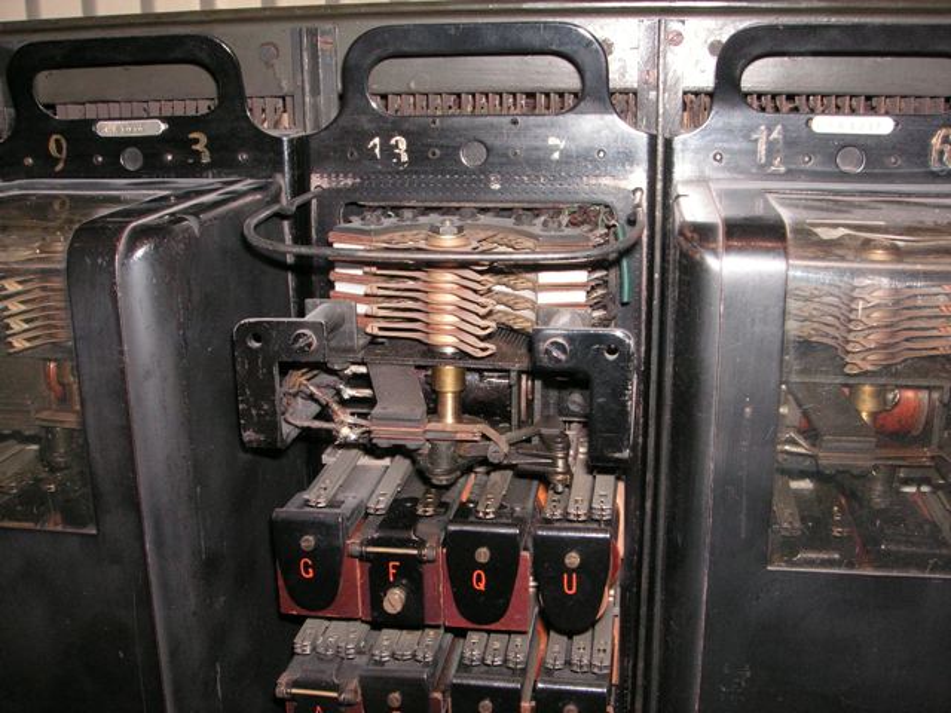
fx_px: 1044
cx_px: 476
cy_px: 356
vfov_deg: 37.7
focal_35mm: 38
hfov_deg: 49.0
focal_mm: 6.3
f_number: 6.6
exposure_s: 1/45
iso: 160
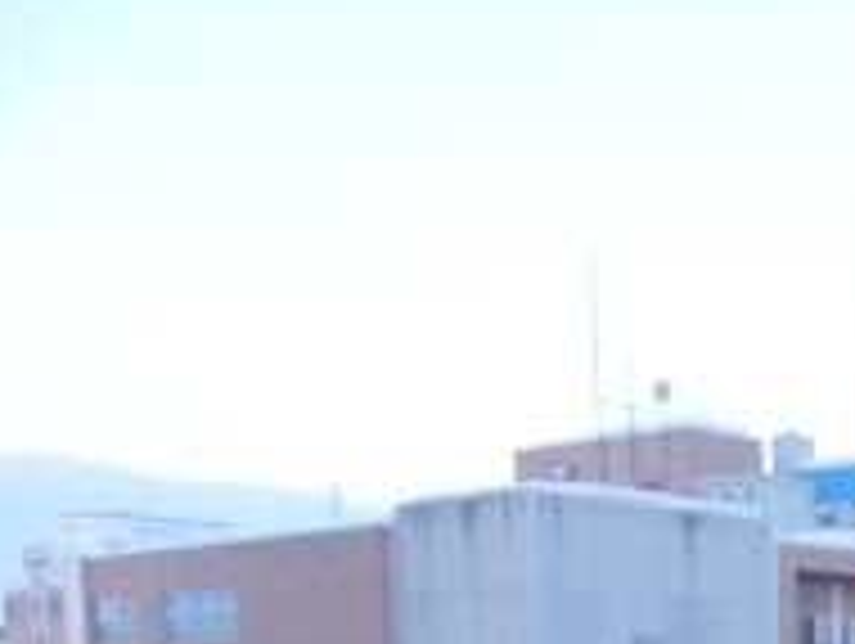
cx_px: 1354
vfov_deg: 17.9
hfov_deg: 21.2
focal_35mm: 74
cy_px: 950
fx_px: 1830
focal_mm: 4
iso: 100
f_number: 3.1
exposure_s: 1/60
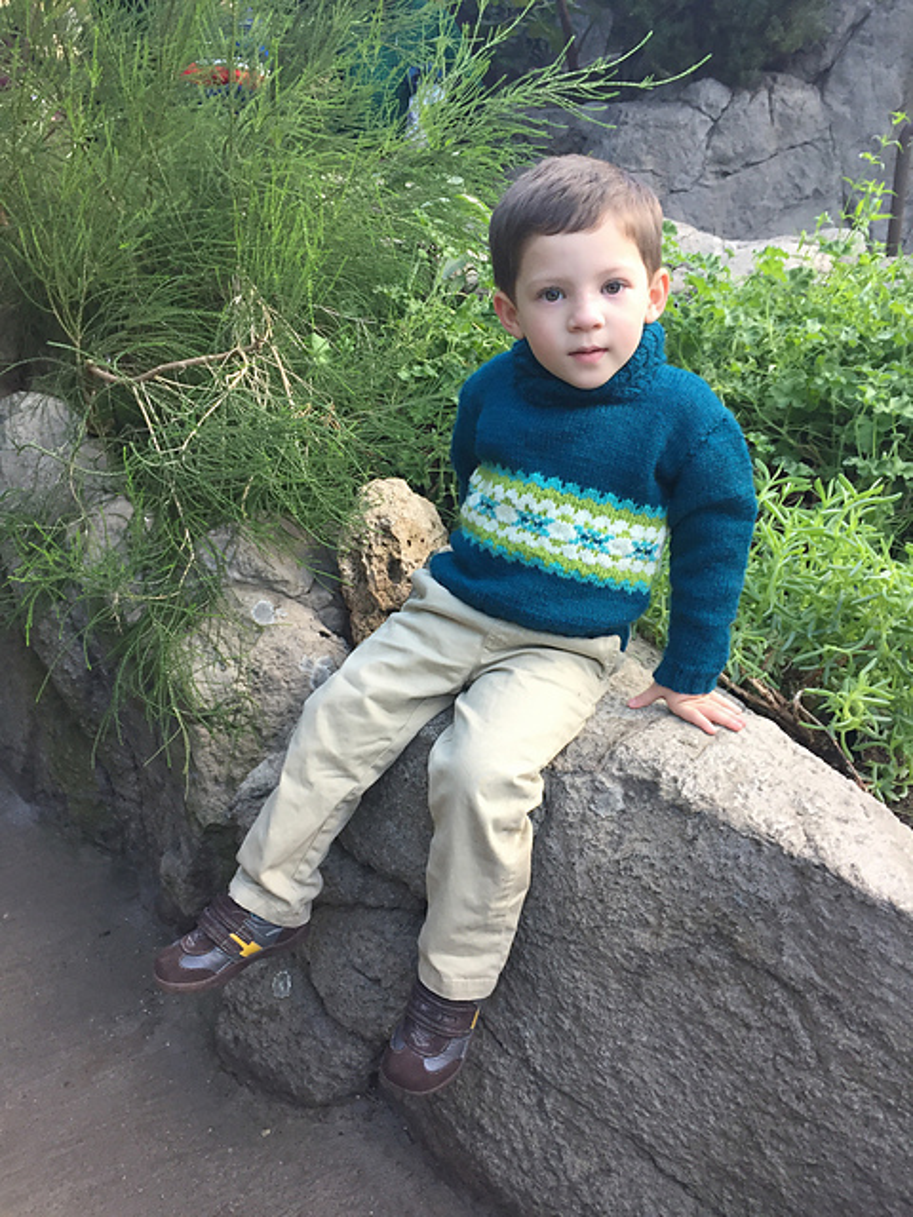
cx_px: 456
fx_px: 1020
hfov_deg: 48.2
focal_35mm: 29
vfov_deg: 61.7
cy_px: 608
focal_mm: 4.15
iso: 32
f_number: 2.2
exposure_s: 1/40
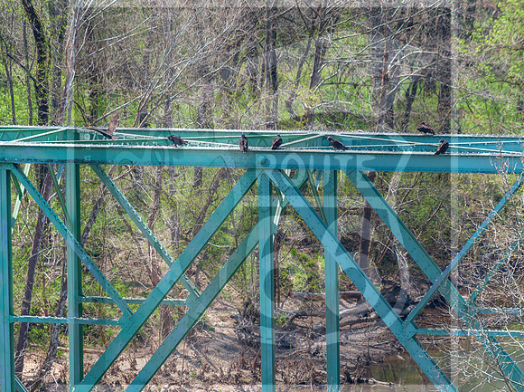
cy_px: 206
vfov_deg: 2.8
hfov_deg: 3.8
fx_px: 7931
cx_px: 258
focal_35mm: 525
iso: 160
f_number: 8
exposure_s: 1/250
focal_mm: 300
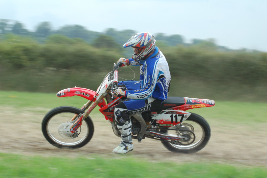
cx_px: 134
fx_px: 778
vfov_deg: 13.0
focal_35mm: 105
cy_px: 89
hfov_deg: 19.5
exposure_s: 1/180
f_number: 8
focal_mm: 70
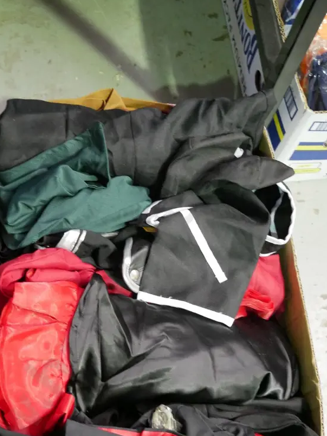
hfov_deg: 29.0
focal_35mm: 50
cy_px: 277
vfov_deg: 37.9
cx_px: 129
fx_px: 630
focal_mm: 18
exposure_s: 1/40
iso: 3200
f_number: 3.9
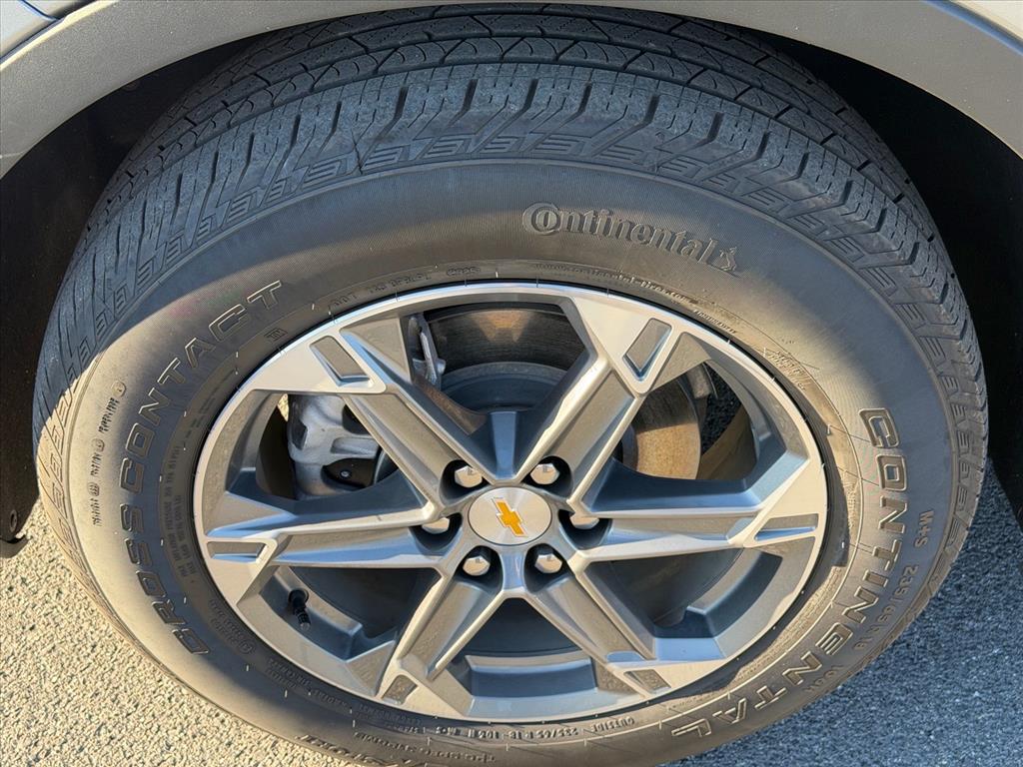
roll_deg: -2.0
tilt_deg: -42.7
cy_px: 384
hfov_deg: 39.7
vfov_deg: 30.3
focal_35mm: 48
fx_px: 1419
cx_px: 512
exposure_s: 1/215
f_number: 1.78
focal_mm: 6.76
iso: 64
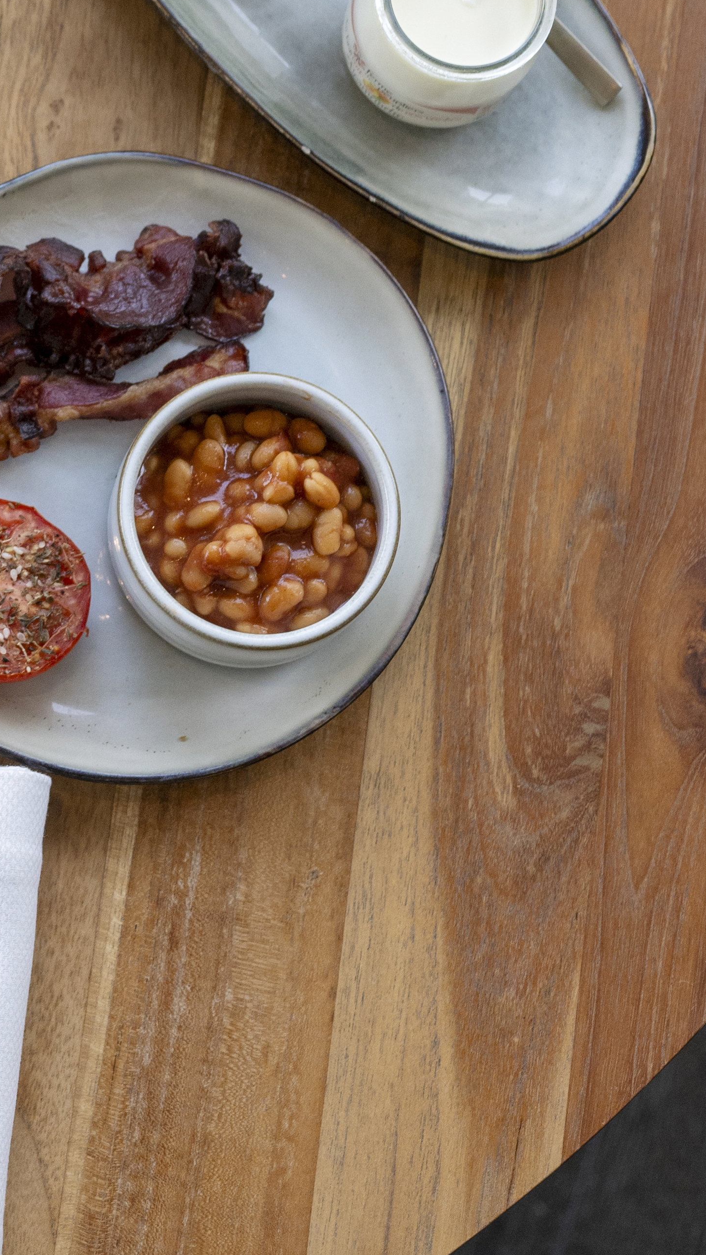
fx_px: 5591
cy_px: -163
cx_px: -583
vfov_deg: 12.6
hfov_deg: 7.0
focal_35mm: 168
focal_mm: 50
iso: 400
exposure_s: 1/200
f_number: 4
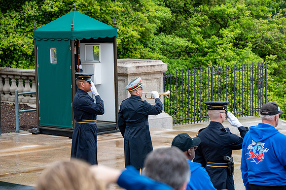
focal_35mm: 130
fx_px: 1032
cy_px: 95
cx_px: 143
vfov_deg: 10.5
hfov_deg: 15.8
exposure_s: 1/100
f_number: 6.3
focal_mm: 130
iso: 220
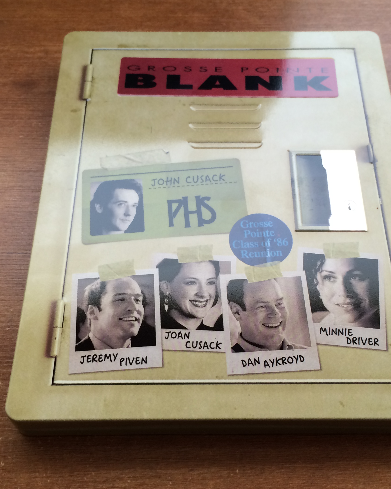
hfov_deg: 34.1
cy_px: 248
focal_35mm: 44
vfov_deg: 42.0
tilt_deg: -59.2
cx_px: 210
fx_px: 636
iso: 40
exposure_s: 1/30
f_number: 2.2
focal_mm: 4.15
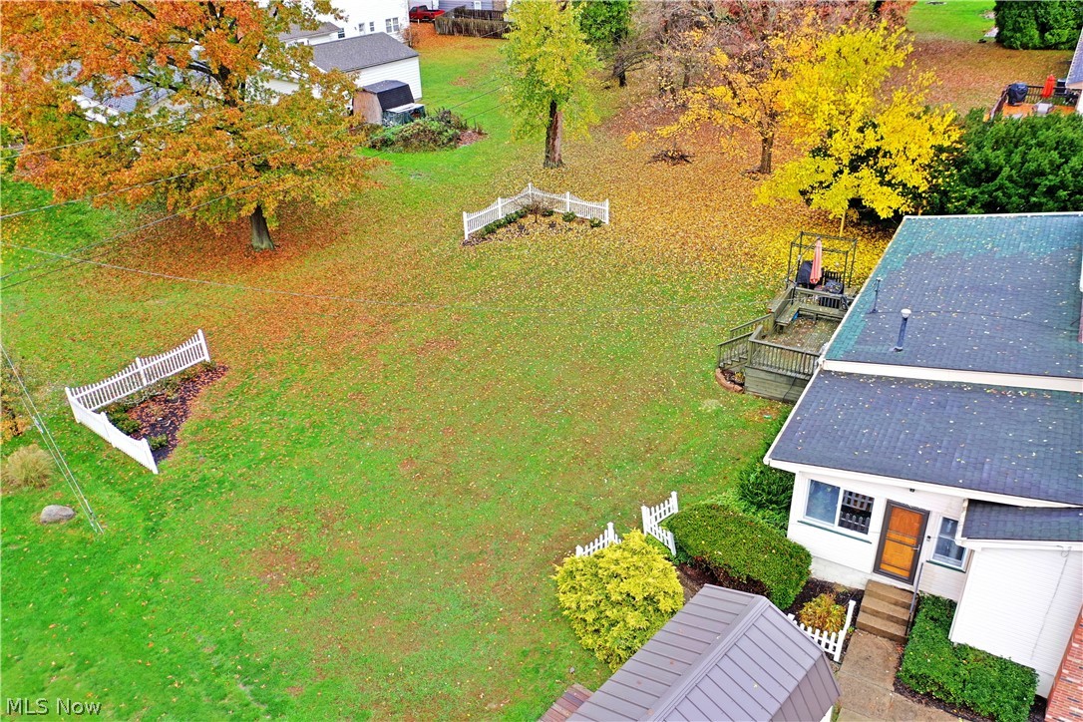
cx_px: 542
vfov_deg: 46.4
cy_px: 361
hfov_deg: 65.5
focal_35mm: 28
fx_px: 842
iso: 120
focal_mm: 10.26
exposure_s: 1/30
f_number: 2.8
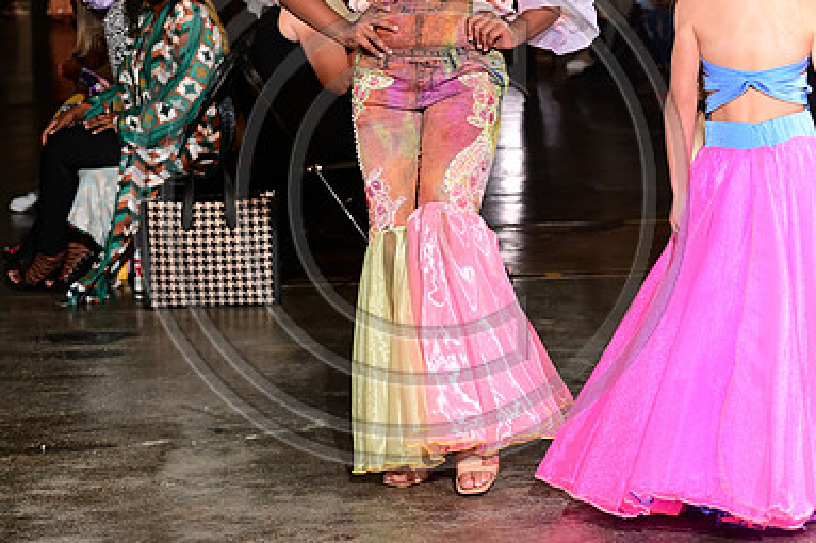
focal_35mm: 106
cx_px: 409
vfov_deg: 12.9
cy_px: 192
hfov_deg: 19.3
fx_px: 2402
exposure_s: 1/160
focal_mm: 70
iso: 1000
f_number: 6.3
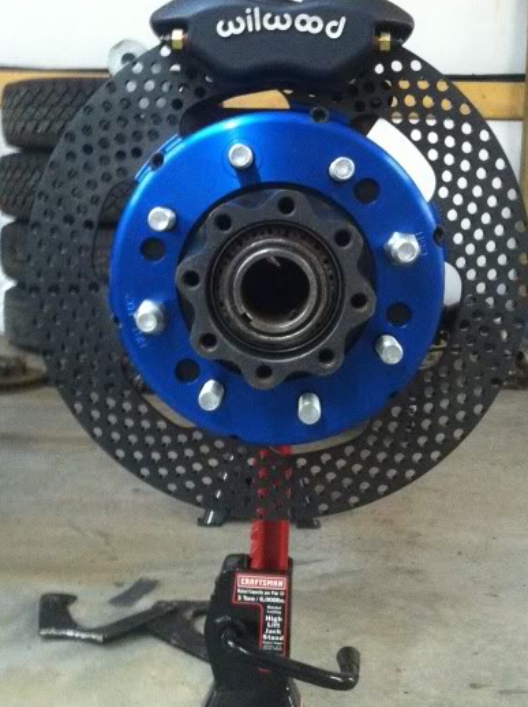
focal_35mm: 54
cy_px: 319
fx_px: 1101
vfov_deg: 35.6
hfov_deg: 27.0
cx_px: 267
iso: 640
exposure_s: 1/15
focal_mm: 3.9
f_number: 2.8
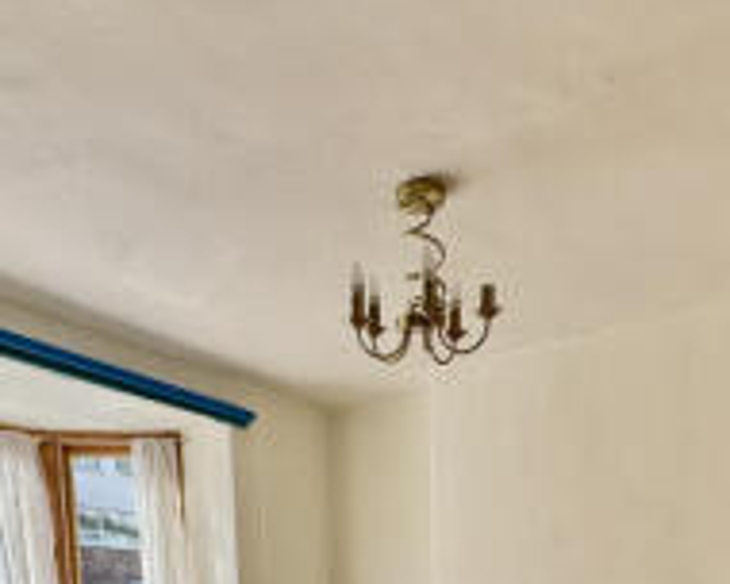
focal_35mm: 42
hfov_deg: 43.8
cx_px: 352
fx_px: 907
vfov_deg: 28.9
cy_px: 763
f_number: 2.2
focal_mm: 2.22
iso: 40
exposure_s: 1/362
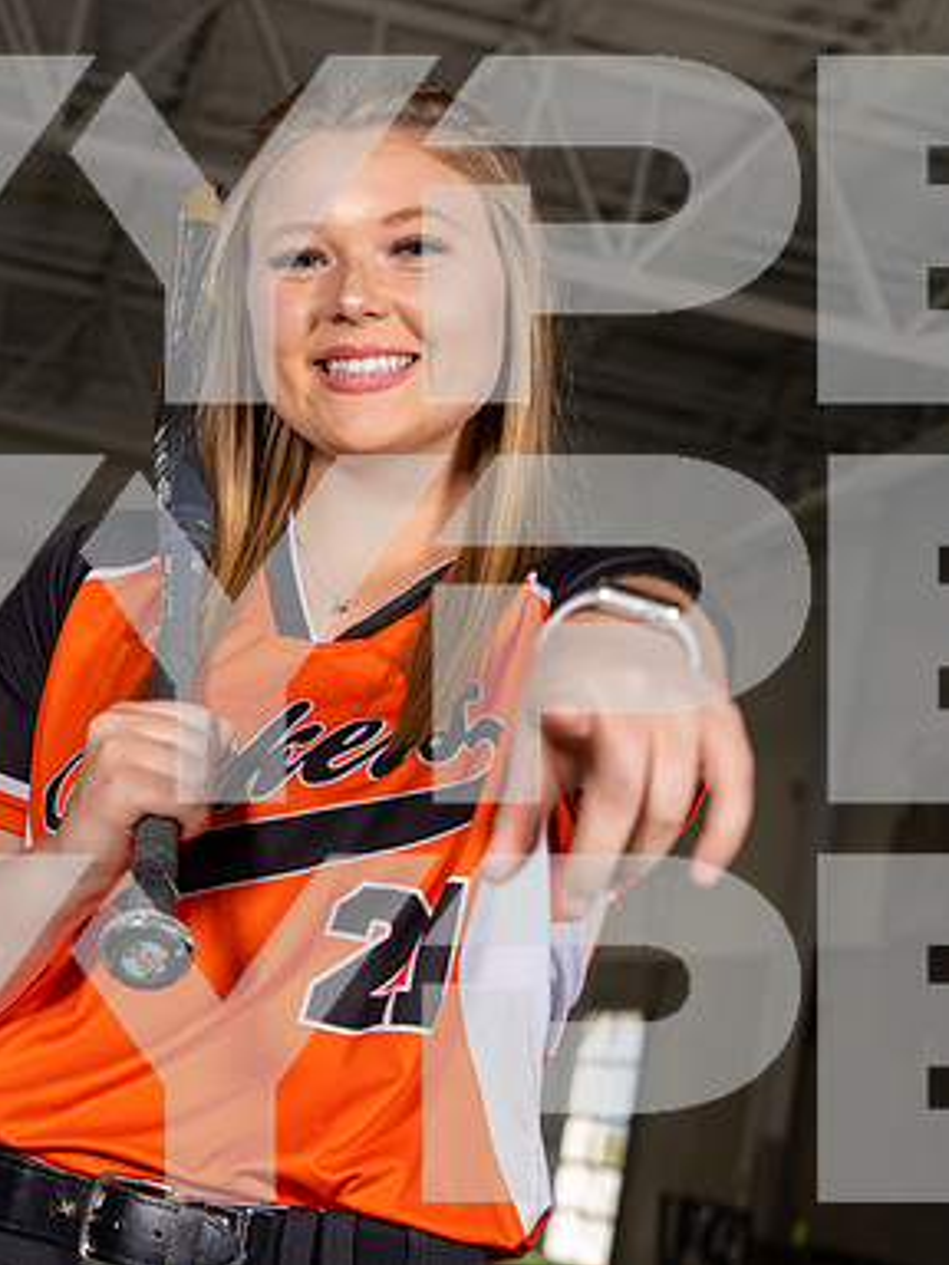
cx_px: 369
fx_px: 3290
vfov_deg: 21.8
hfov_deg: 16.4
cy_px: 631
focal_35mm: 90
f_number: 5.6
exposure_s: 1/200
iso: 200
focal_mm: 62
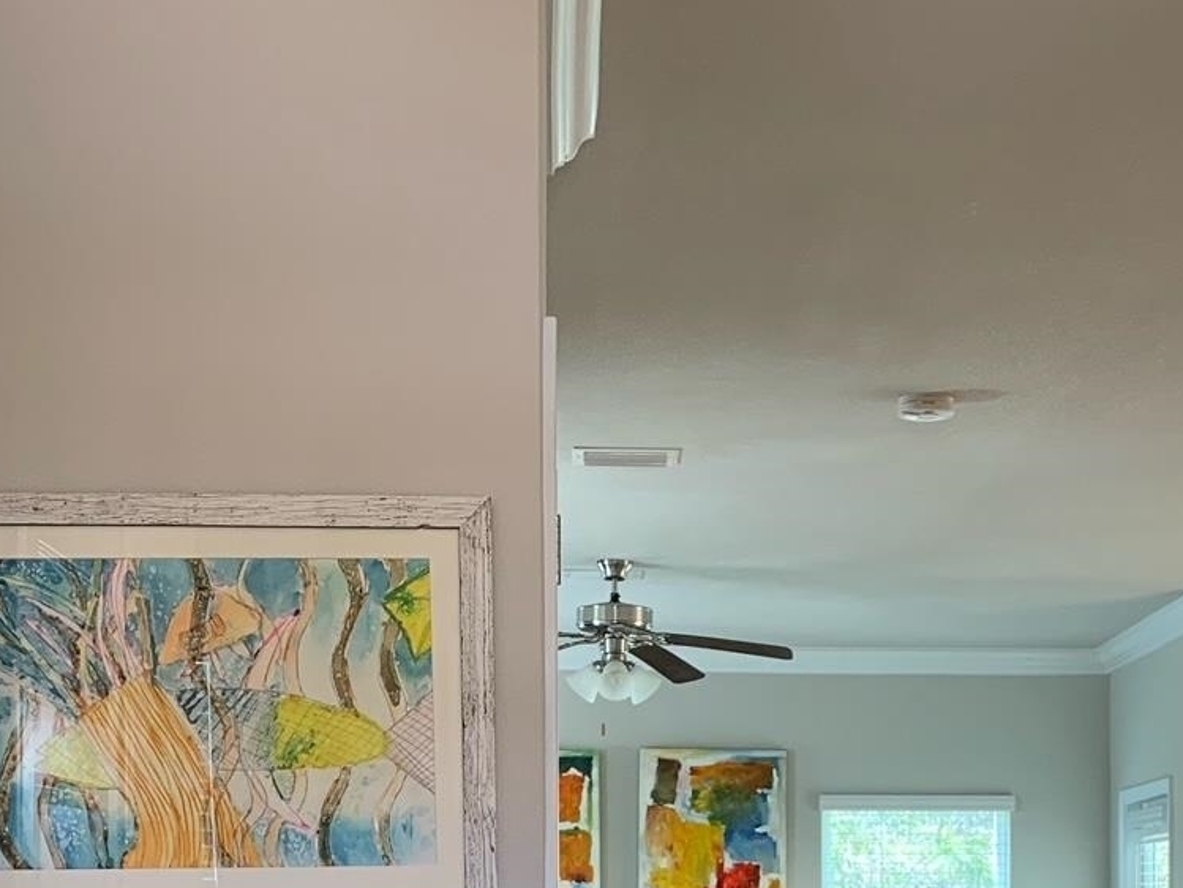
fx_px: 2393
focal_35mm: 70
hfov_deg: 27.7
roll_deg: -0.2
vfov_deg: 19.9
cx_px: 711
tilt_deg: -1.2
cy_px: 1013
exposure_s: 1/60
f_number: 1.8
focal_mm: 4.25
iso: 80
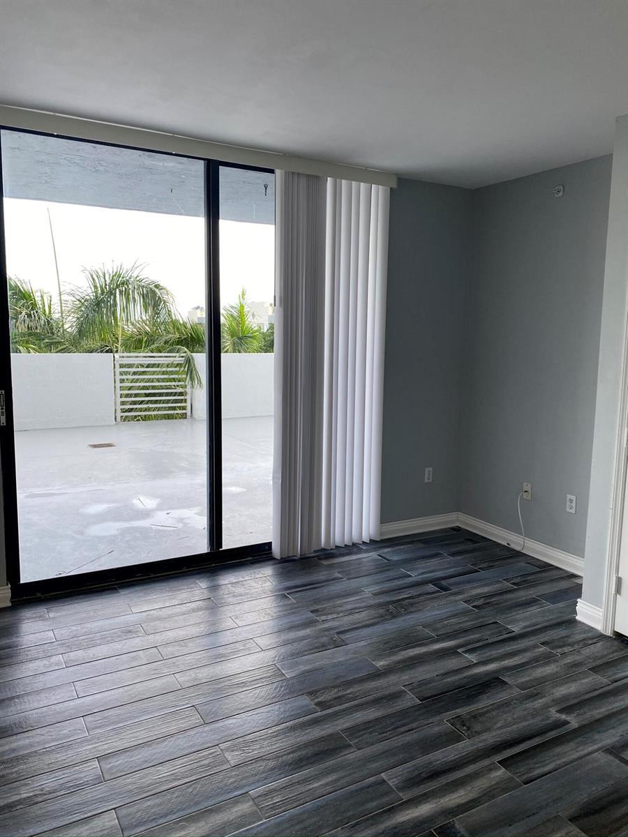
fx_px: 629
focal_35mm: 26
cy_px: 418
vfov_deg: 67.3
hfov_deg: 53.1
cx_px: 314
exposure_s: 1/120
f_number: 1.8
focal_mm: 4.25
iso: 80
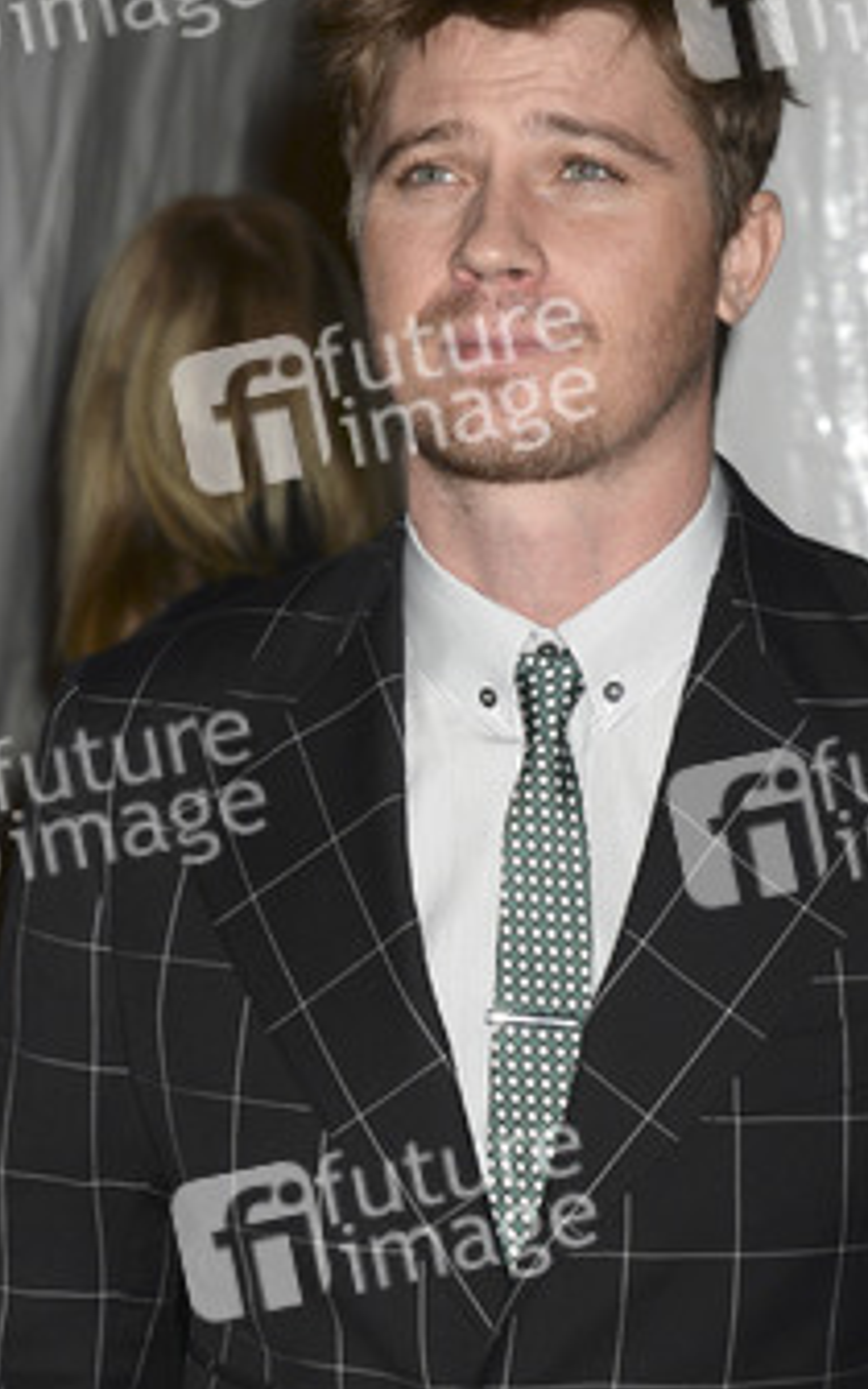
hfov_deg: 9.6
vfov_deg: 15.4
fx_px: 5148
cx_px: 506
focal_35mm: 136
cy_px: 604
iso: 800
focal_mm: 112
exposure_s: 1/250
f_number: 5.6
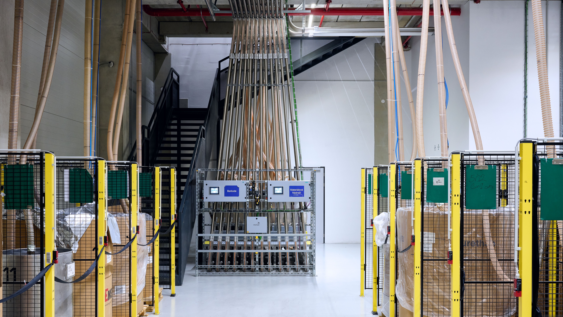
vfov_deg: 27.7
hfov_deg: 47.4
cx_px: 281
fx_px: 642
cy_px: 183
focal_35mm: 43
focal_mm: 41
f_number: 8
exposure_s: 1/10
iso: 800
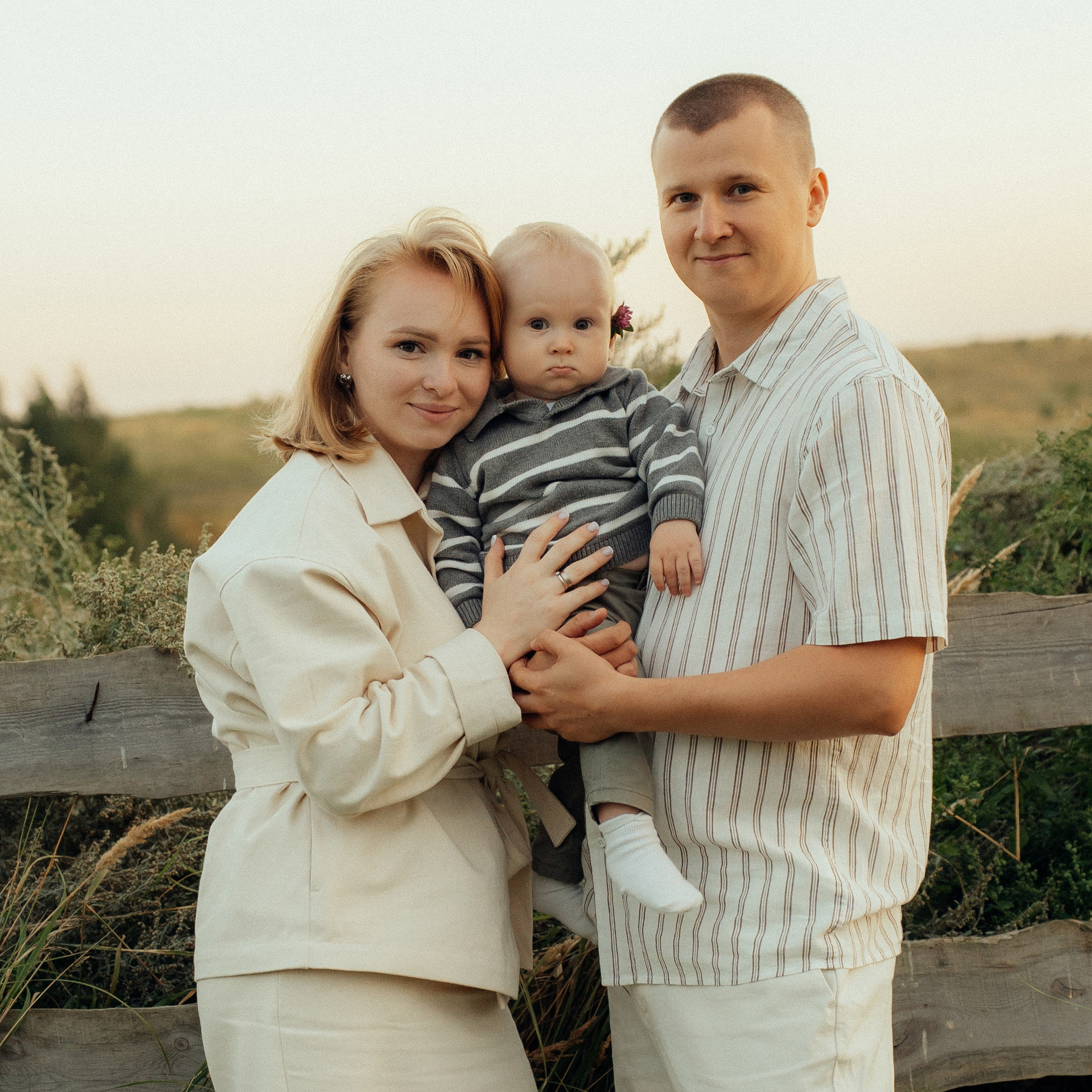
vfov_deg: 18.9
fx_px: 3284
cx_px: 546
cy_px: 598
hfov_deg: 18.9
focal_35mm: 92
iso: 800
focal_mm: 48
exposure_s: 1/320
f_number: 2.8
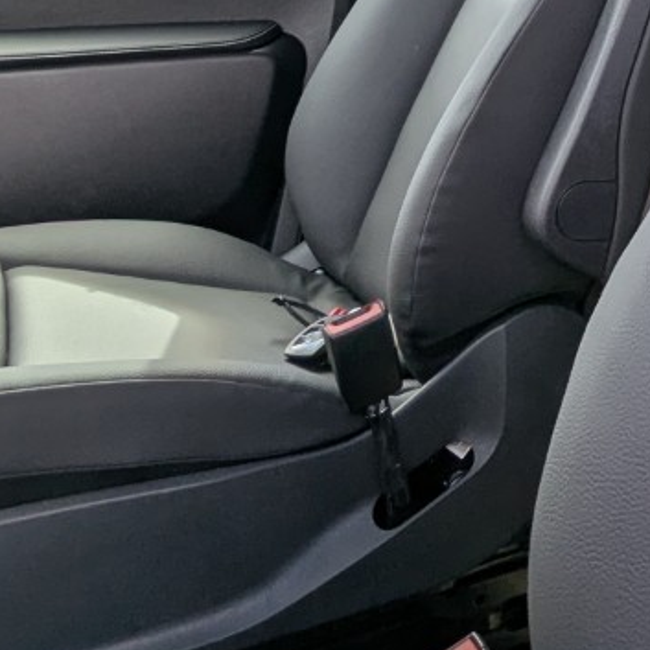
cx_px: 853
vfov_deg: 25.5
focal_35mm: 56
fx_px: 1190
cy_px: -230
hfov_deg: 26.0
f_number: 2.2
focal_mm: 2.35
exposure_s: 1/210
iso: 49
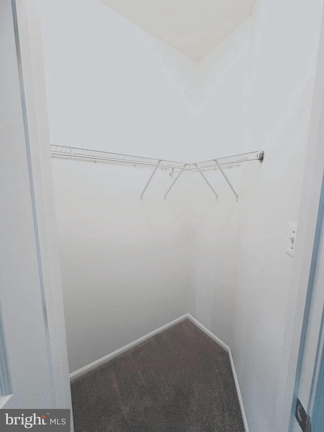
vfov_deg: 102.1
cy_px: 216
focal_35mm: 14
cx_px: 162
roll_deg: -1.0
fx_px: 175
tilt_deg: -6.2
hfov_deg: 85.7
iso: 320
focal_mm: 2.22
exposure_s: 1/60
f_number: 2.2
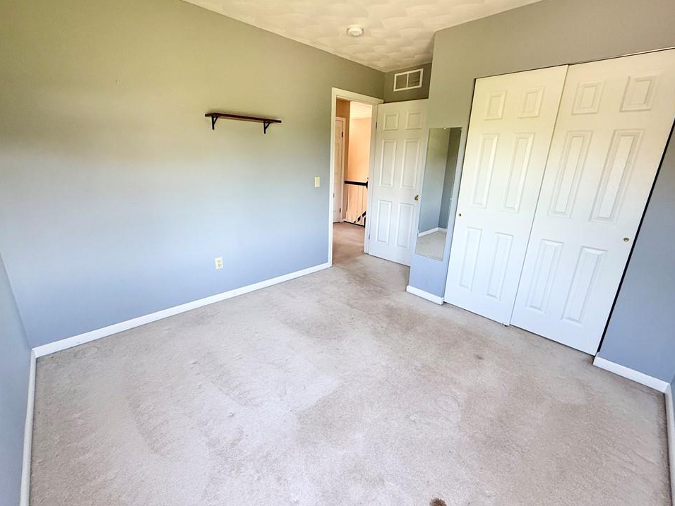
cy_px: 241
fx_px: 292
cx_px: 342
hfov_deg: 98.2
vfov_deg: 81.7
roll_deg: -2.6
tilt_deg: -15.8
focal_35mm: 15
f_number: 2.2
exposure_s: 1/99
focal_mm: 2.22
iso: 320
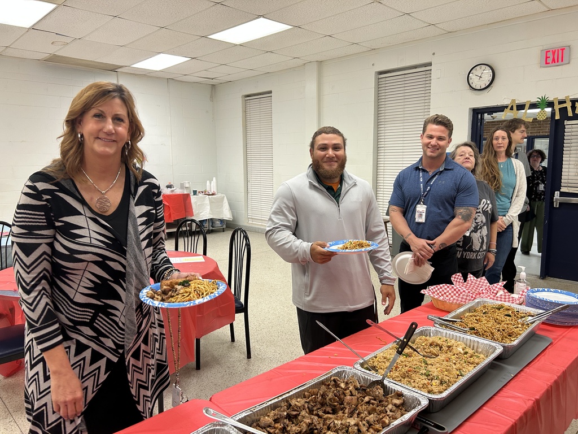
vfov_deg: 53.1
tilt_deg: -6.6
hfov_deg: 67.3
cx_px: 289
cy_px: 217
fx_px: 434
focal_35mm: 26
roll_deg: +0.8
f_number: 1.5
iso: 125
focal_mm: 5.7
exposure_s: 1/60
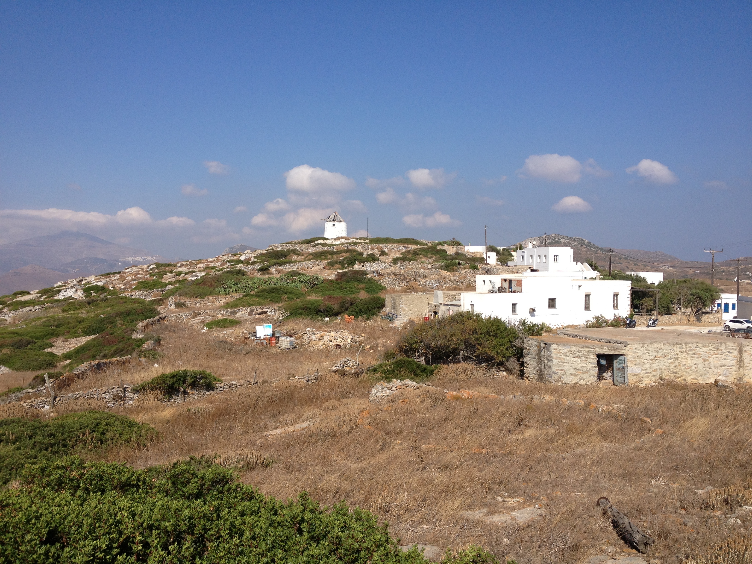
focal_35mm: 35
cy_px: 282
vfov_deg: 40.7
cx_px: 376
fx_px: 760
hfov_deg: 52.6
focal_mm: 4.28
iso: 50
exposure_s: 1/2045
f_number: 2.4
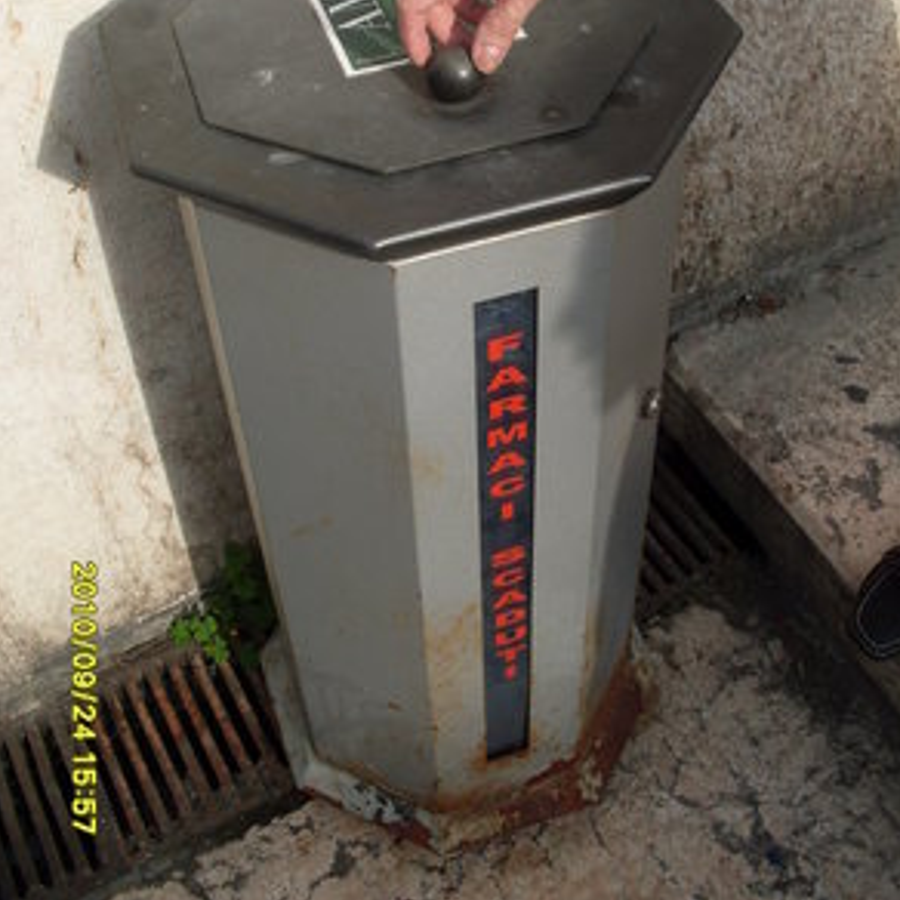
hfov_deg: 36.8
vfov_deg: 36.4
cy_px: 293
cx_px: 456
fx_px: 1353
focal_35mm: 46
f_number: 8.4
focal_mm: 6.3
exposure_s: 1/125
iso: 80
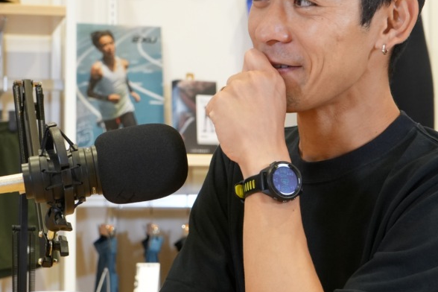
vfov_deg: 14.3
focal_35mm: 96
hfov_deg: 21.2
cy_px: 151
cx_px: 251
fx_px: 1168
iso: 2000
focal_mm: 47
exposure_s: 1/100
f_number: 6.3
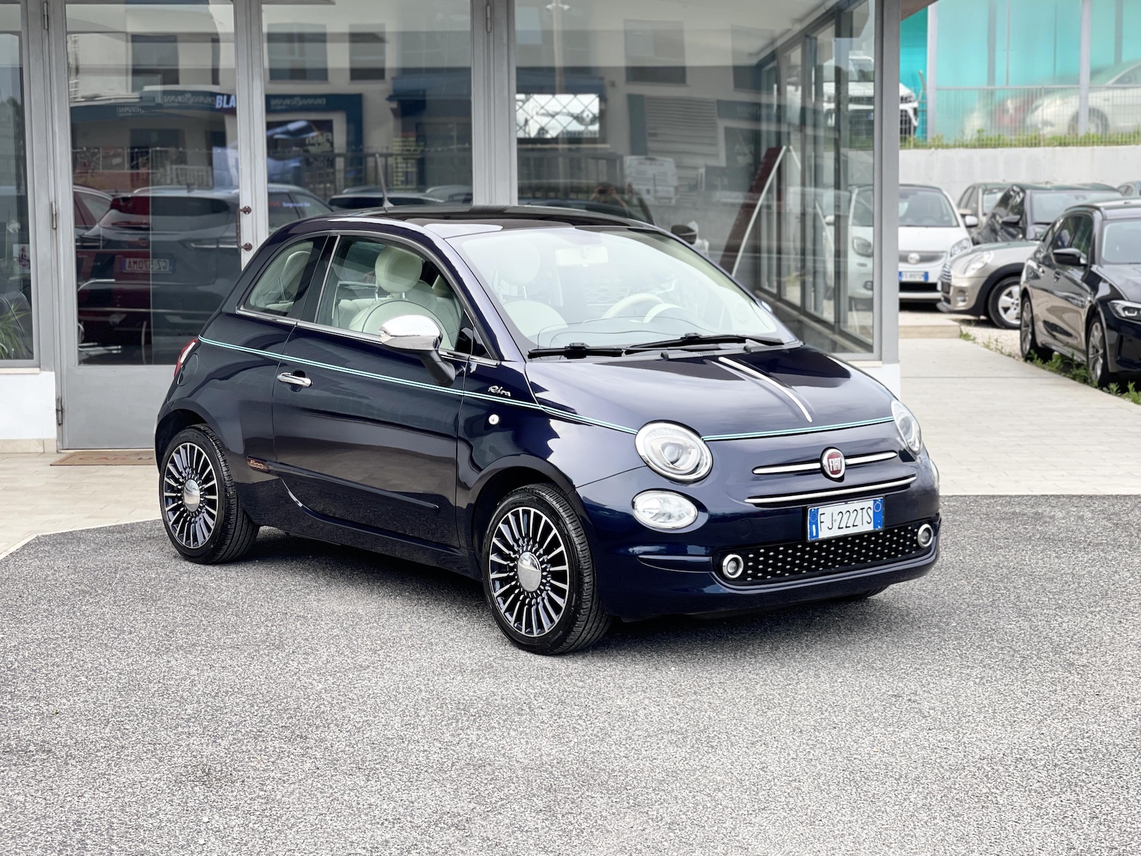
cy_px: 428
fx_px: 2109
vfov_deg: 22.9
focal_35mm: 64
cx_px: 570
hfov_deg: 30.3
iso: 25
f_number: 2.2
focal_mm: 7.5
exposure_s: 1/183
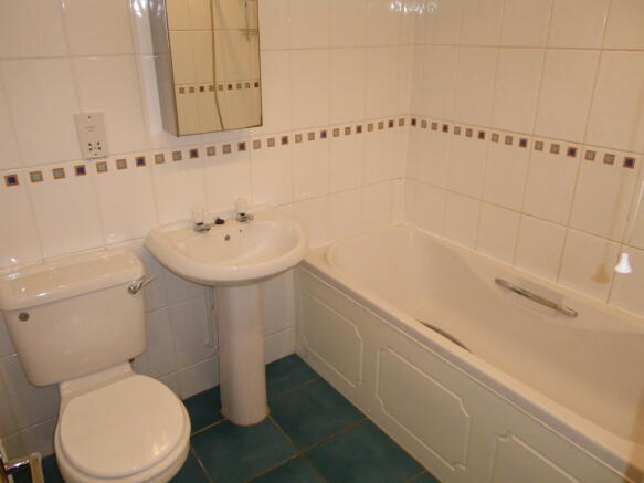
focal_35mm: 28
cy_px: 242
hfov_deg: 63.5
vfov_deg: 49.7
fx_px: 521
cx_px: 322
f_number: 2.6
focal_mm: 4.9
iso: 400
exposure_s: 1/60
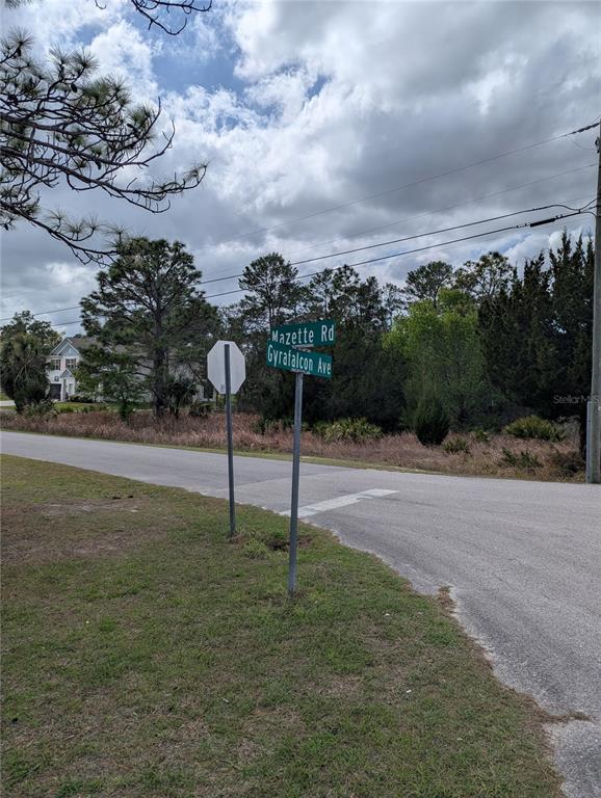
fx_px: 554
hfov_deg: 56.9
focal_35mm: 24
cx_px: 300
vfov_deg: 71.5
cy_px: 399
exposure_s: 1/6289
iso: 48
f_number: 1.85
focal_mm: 6.81
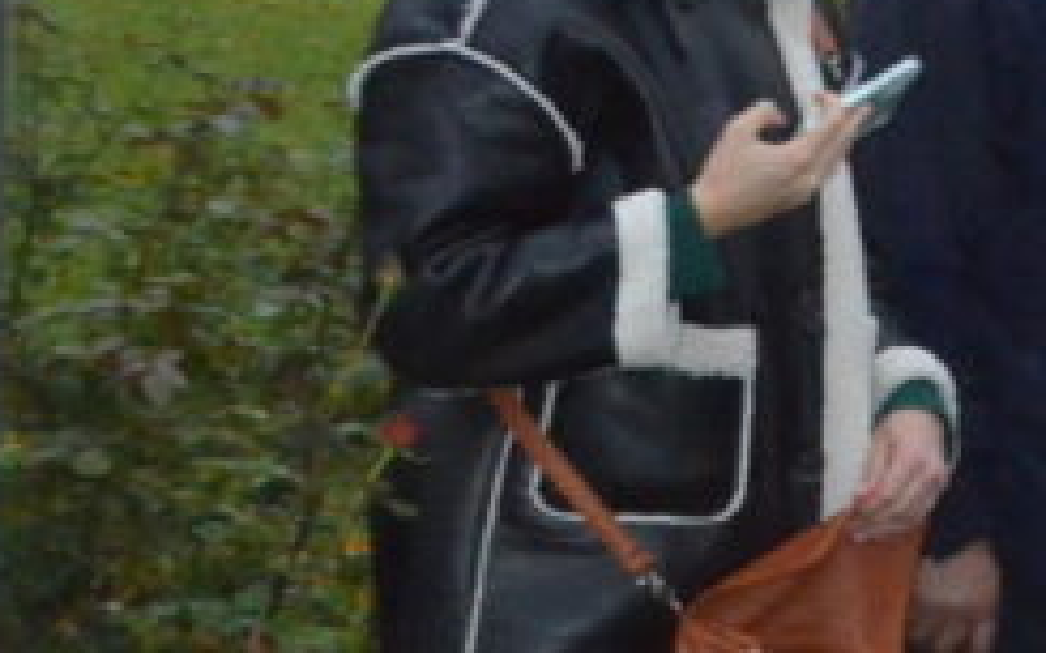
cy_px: -154
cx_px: 2105
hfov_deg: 11.8
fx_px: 4535
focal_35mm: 159
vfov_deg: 8.1
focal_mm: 25
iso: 4500
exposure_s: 1/200
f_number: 7.1
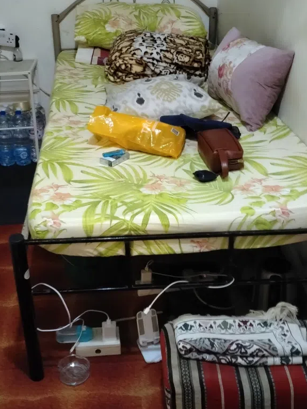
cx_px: 131
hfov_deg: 30.2
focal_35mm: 48
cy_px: 158
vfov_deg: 39.4
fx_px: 568
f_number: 1.8
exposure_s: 1/25
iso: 2528
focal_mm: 4.05
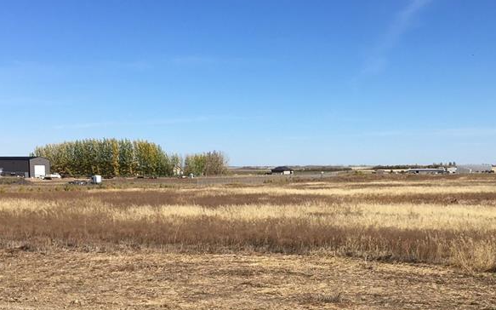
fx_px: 730
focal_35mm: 54
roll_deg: -0.9
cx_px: 256
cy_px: 252
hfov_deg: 37.5
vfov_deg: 23.6
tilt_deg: -7.9
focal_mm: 4.15
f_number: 2.2
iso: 25
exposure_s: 1/2481
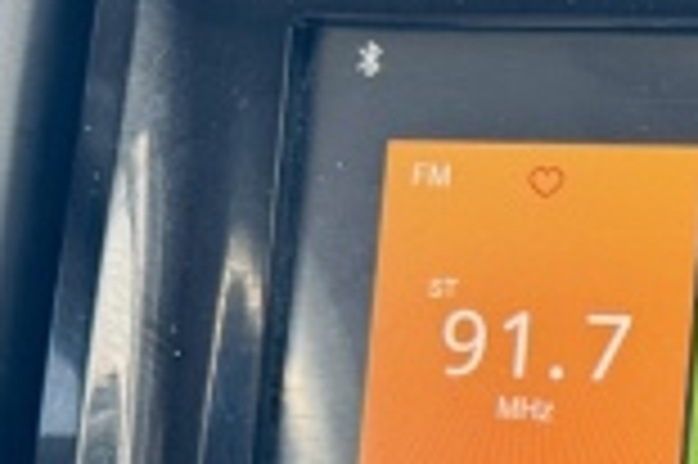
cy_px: 478
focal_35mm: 193
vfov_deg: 7.1
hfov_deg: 10.4
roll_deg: +3.3
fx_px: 3738
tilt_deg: -20.8
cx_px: 955
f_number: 1.78
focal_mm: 6.76
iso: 100
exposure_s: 1/99
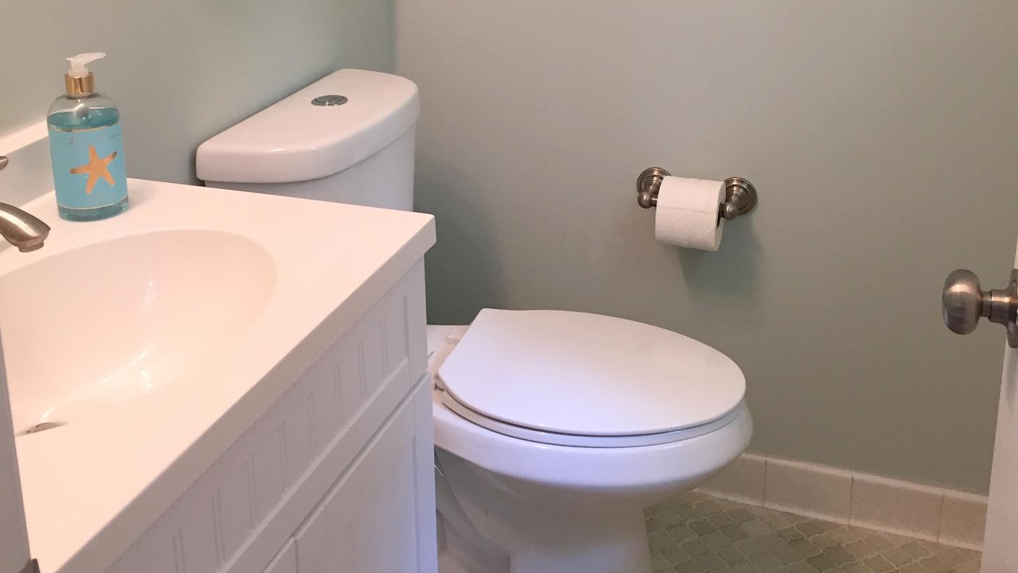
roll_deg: +1.6
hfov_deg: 47.4
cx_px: 500
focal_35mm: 43
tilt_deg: -15.3
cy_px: 90
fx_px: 1161
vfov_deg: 27.0
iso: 32
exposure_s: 1/30
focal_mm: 4.15
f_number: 2.2
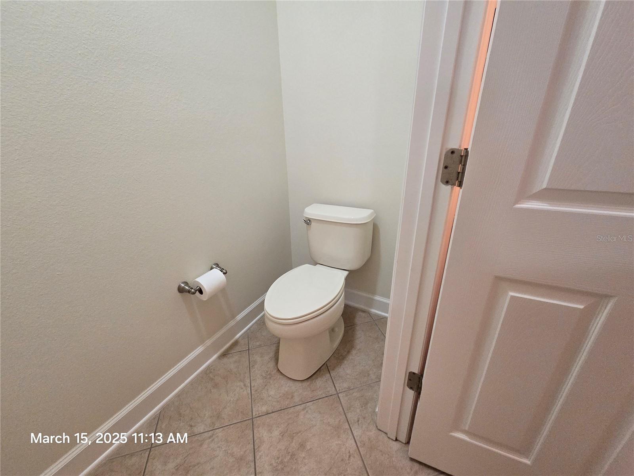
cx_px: 317
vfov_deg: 89.9
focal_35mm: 13
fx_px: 238
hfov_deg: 106.2
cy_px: 238
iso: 400
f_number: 2.2
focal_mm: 2.2
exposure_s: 1/60
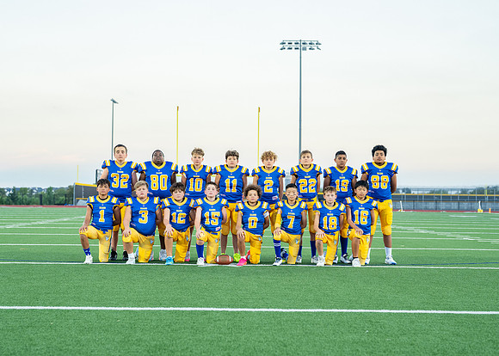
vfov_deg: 23.2
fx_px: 865
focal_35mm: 61
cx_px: 240
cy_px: 204
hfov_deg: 32.2
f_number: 2.8
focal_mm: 50
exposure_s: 1/320
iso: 800
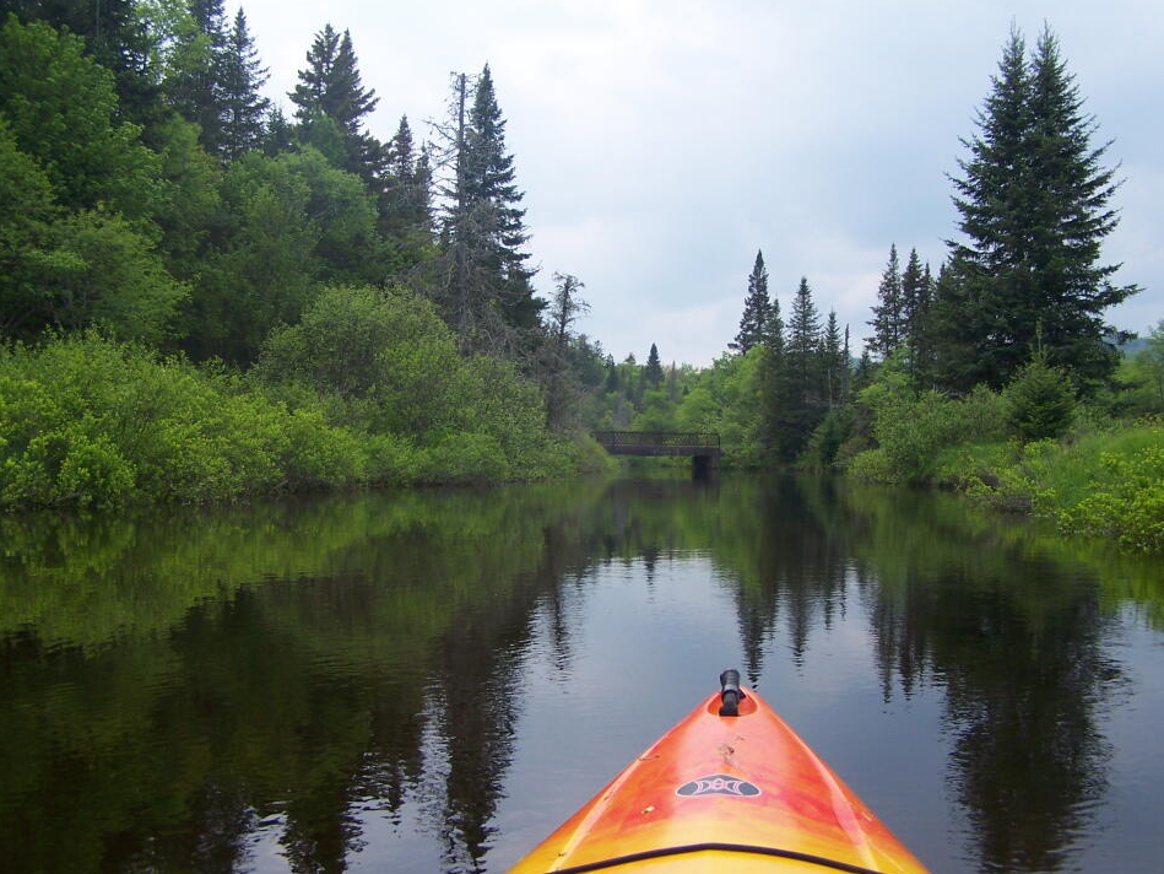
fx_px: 1379
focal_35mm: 41
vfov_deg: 35.1
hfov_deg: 45.8
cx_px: 603
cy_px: 419
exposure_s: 1/250
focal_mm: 6.3
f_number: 2.8
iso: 80
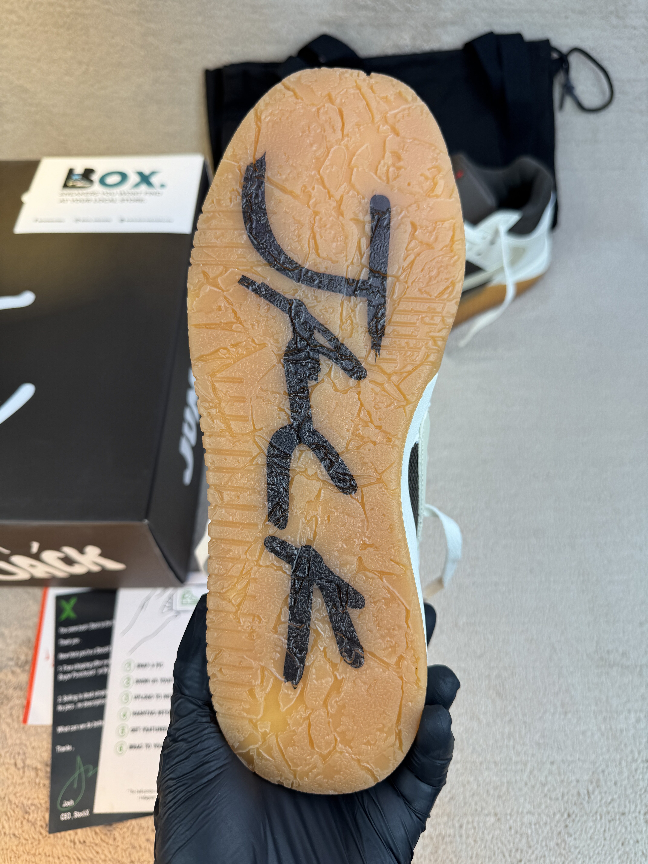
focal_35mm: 24
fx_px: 599
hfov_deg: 56.8
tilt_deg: -57.4
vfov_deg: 71.6
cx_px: 324
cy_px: 432
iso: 80
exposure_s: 1/562
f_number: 1.78
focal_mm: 6.76
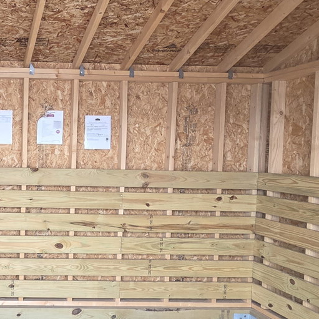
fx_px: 375
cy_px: 163
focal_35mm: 36
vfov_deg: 46.0
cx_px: -11
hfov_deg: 39.7
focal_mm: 2.2
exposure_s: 1/120
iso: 200
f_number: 2.2
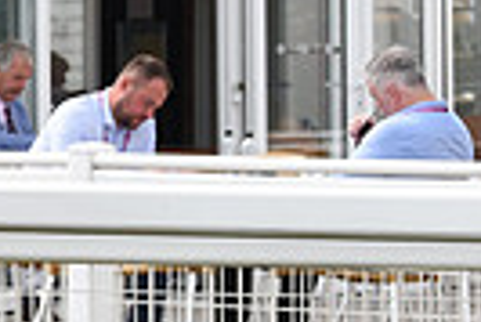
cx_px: -564
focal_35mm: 428
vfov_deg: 3.2
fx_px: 5725
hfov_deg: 4.7
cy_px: 194
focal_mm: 98
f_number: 5.6
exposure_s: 1/1000
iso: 400
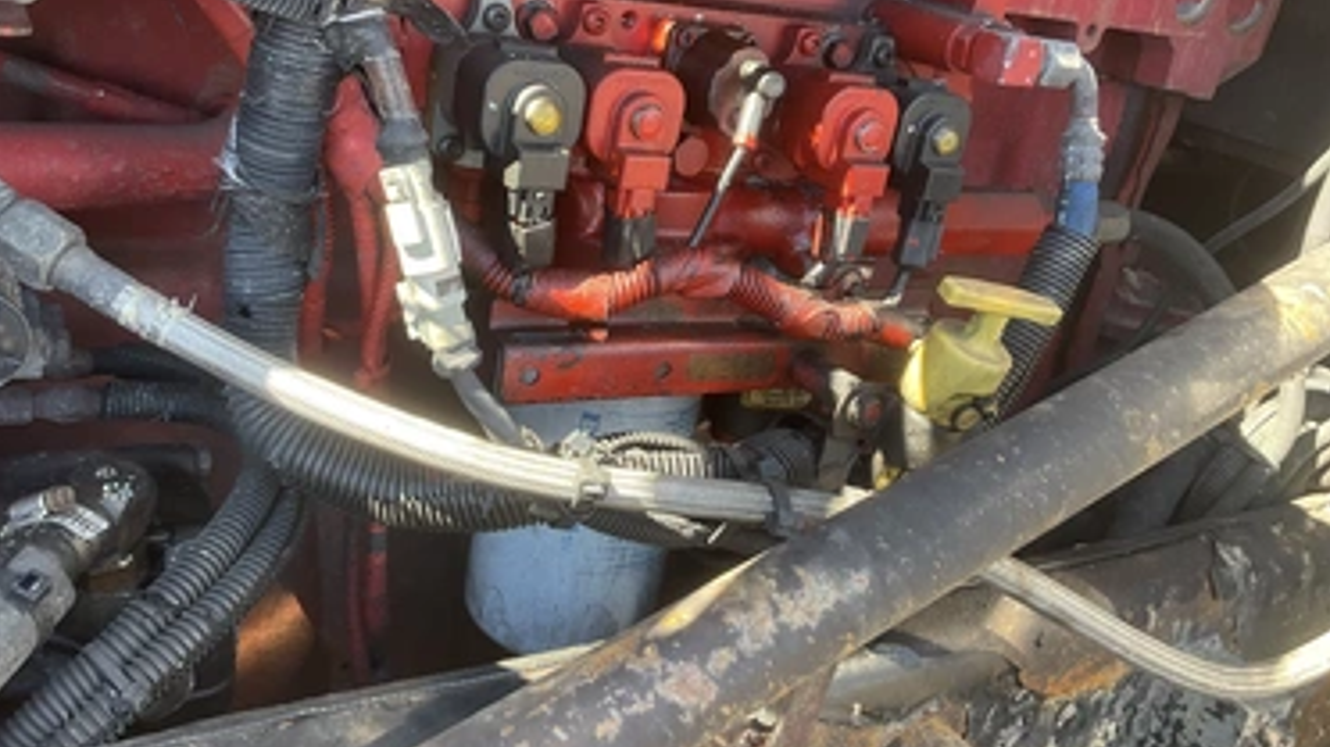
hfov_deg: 58.0
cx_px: 619
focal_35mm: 34
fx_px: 1199
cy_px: 304
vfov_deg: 34.5
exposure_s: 1/122
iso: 50
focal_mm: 3
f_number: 1.8
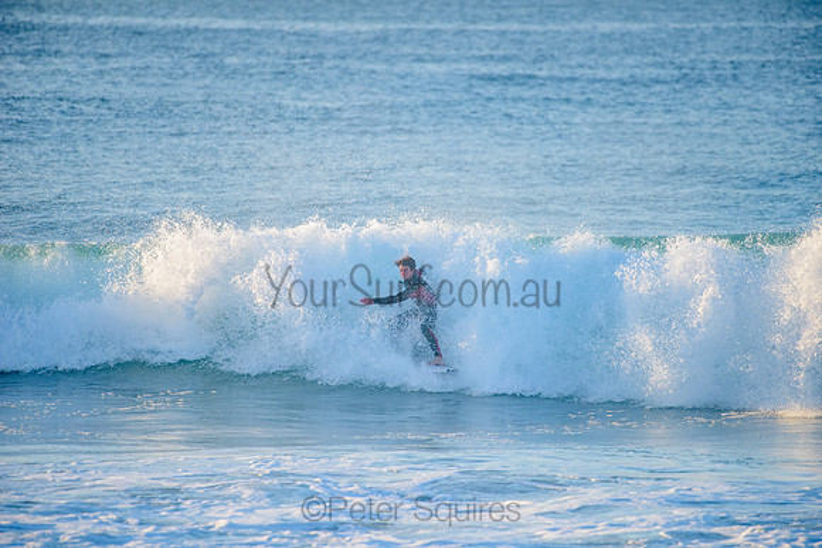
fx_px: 11419
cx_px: 411
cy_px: 274
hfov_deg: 4.1
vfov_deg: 2.8
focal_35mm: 500
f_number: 5.6
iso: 400
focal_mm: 500
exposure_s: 1/1250
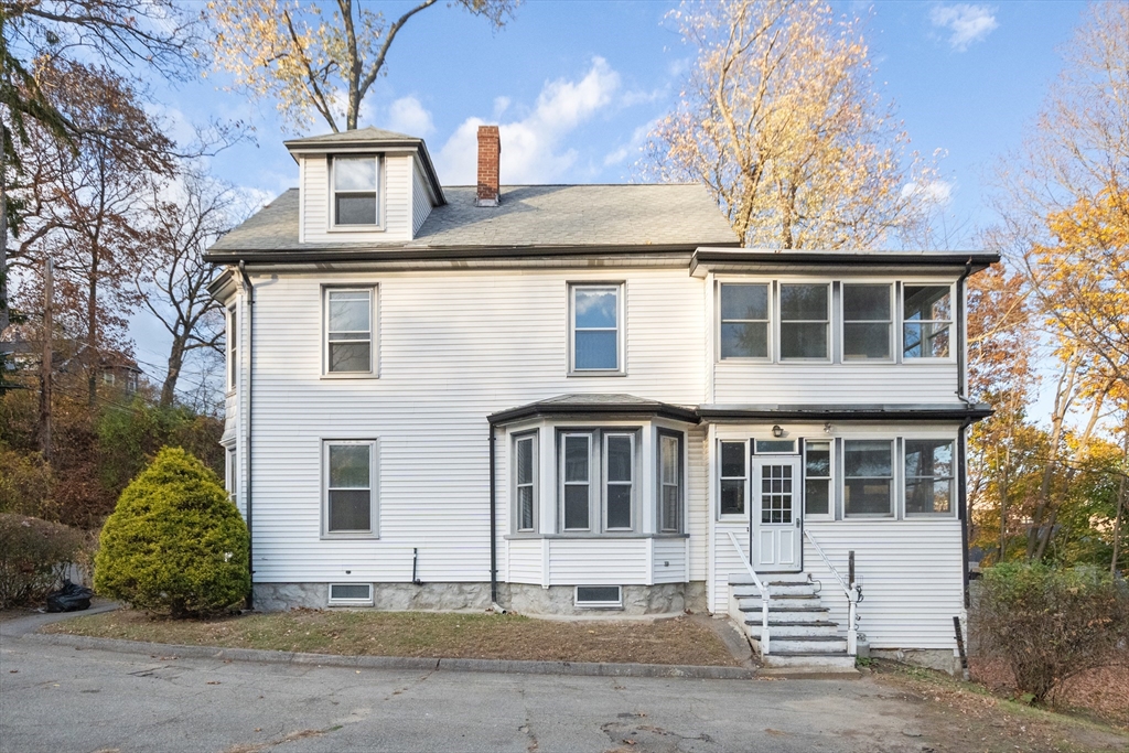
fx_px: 612
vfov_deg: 63.2
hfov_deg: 85.4
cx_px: 564
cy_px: 376
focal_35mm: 20
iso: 1250
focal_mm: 13
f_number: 5
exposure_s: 1/2000
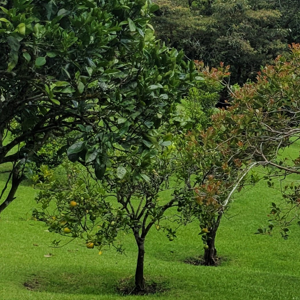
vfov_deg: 19.0
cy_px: -24
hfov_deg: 17.1
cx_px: 493
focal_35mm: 88
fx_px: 863
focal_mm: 5.4
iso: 40
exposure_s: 1/2327
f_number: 1.8
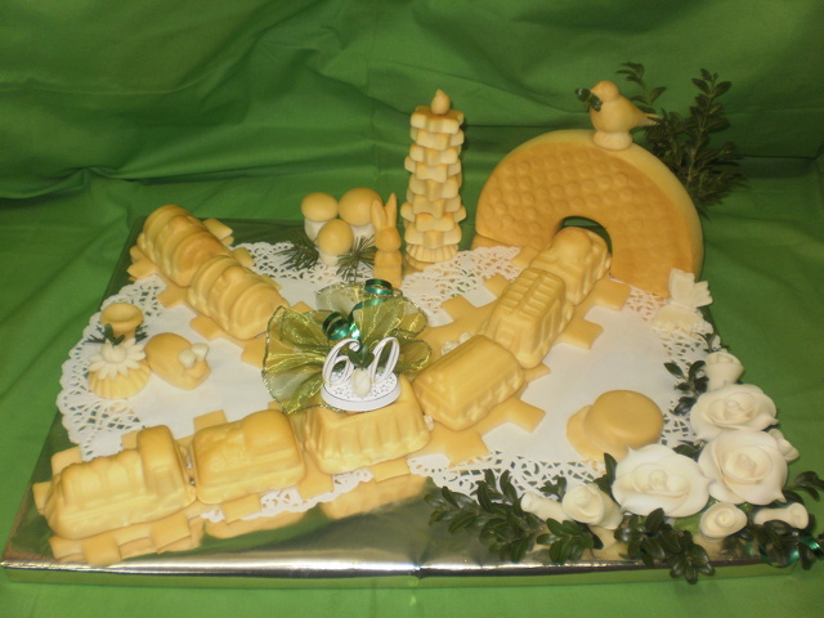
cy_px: 309
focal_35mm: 38
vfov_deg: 37.7
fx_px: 905
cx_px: 412
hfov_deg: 49.0
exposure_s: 1/30
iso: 125
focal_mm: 6.3
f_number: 3.1
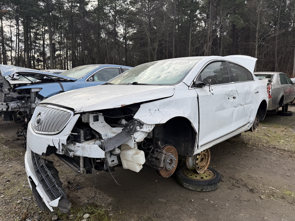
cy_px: 110
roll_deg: +0.3
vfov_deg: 56.8
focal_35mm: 24
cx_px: 148
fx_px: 205
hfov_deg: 71.6
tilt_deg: -7.8
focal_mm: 6.76
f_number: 1.78
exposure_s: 1/1493
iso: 80
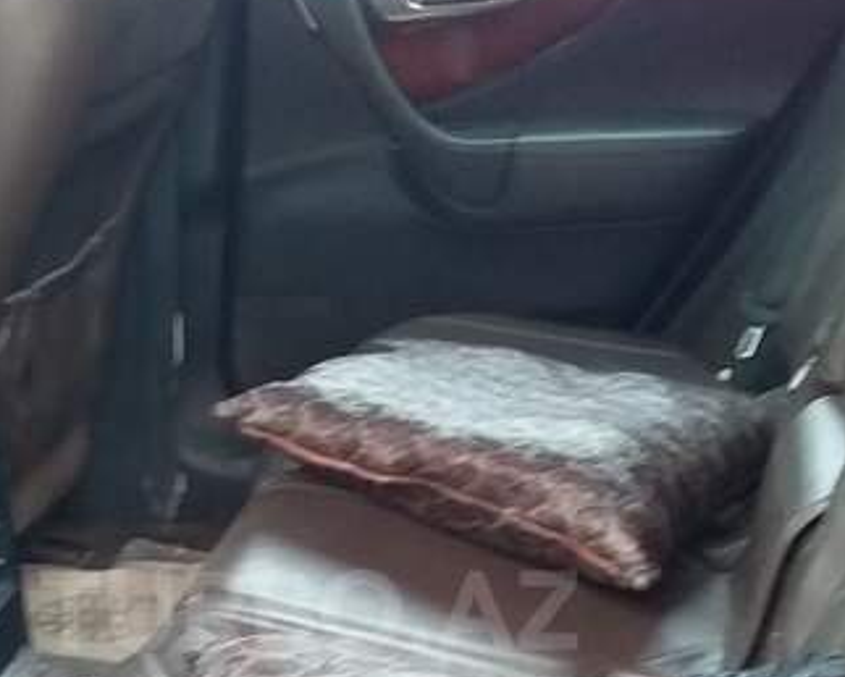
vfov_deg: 23.9
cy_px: 610
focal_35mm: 62
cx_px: 310
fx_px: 1551
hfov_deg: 30.3
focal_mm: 3.3
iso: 125
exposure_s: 1/24
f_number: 2.2
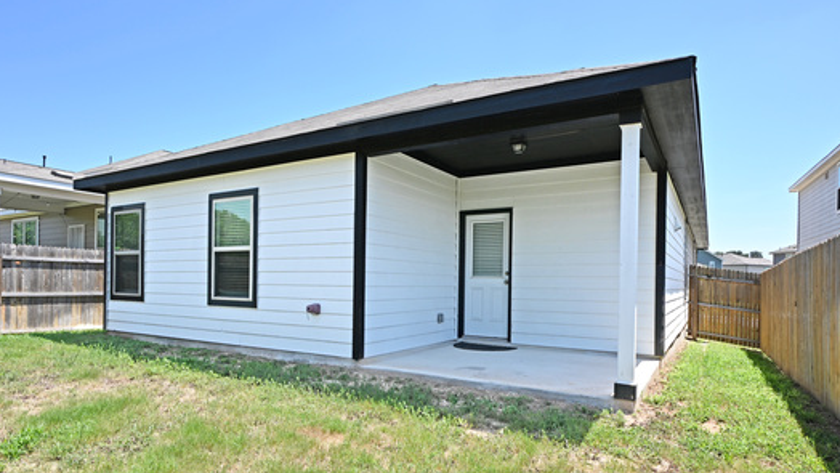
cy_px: 281
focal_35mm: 23
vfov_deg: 49.3
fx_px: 512
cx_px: 390
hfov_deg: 78.6
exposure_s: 1/160
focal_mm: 12
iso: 64
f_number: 6.3
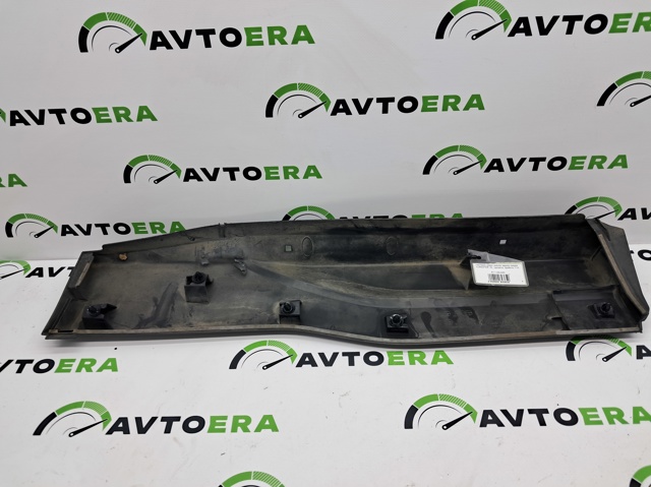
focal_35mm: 27
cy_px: 244
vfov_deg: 51.3
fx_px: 507
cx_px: 326
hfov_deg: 65.4
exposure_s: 1/50
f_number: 1.8
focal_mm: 4
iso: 50
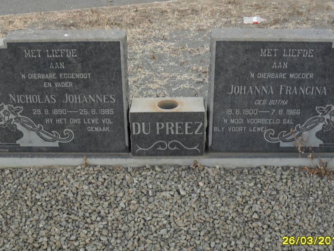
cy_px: 123
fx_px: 492
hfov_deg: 37.5
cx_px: 166
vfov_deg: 28.6
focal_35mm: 51
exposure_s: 1/45
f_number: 4.5
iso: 100
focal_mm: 7.8
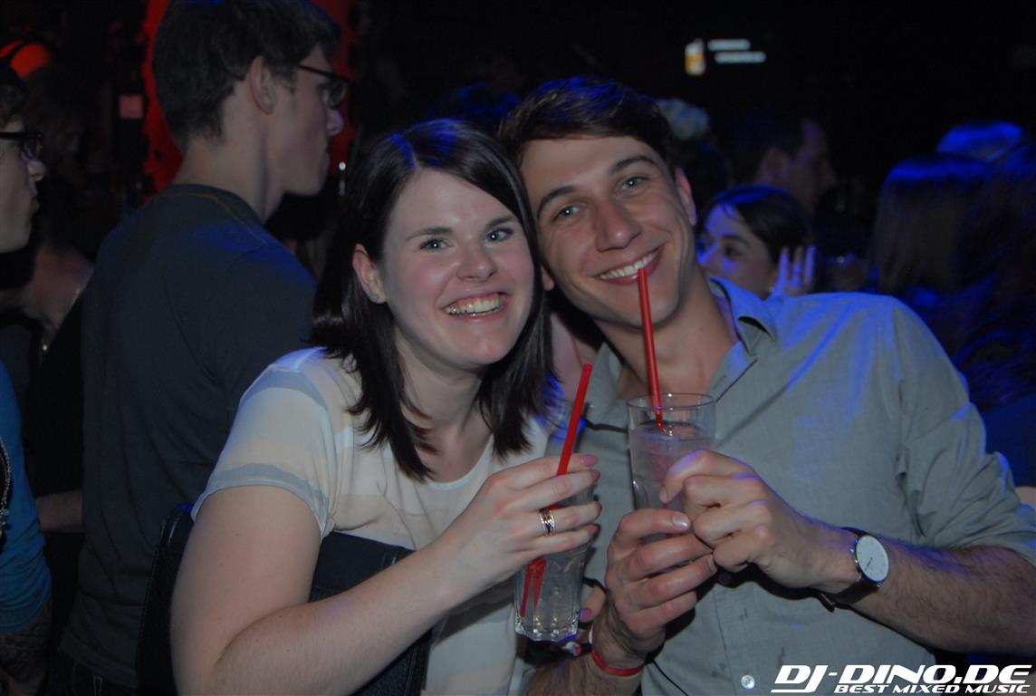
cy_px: 348
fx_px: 1211
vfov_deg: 32.0
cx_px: 518
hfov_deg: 46.3
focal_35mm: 42
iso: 400
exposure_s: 1/60
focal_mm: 28
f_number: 5.6
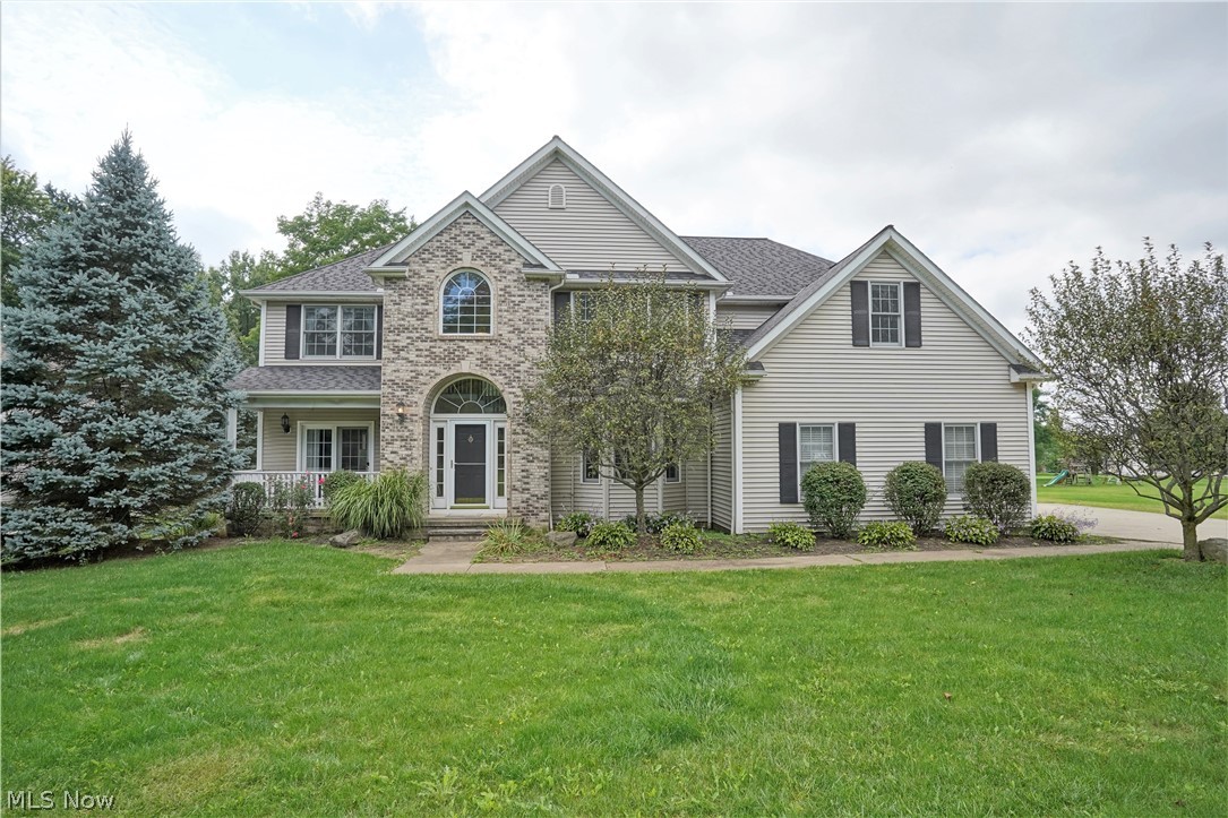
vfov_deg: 67.4
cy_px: 409
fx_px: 614
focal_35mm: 18
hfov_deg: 90.0
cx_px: 614
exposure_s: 1/400
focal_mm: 18
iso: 1600
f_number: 8
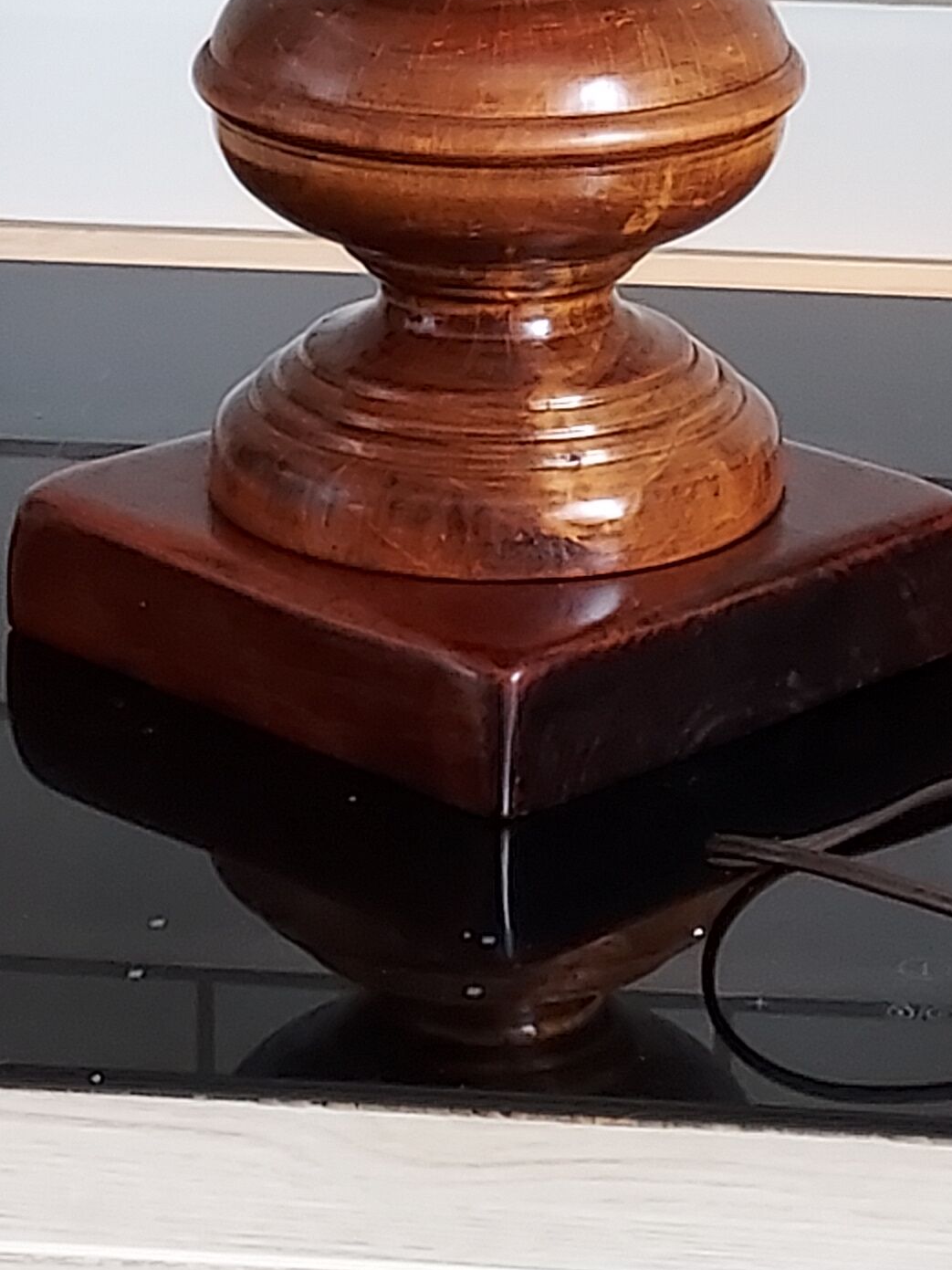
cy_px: -492
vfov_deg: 23.8
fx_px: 2531
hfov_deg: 21.3
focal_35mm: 69
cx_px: 566
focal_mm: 4.6
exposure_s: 1/60
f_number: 1.8
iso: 320
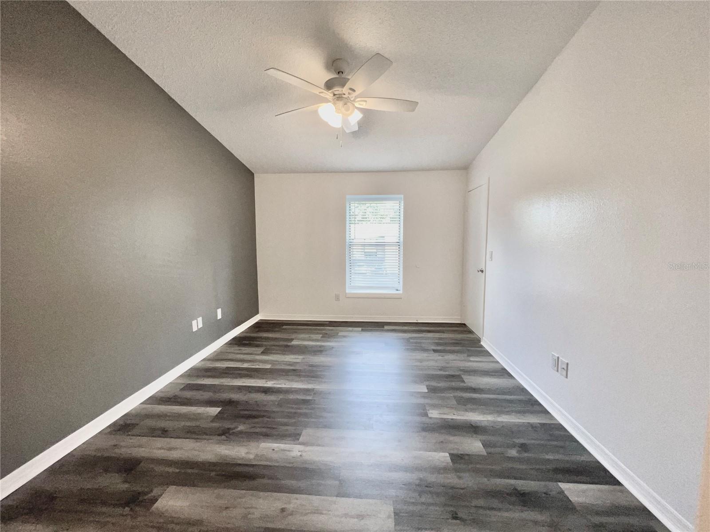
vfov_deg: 89.9
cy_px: 266
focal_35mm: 13
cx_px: 355
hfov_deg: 106.2
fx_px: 267
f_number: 1.8
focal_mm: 1.57
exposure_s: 1/120
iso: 125
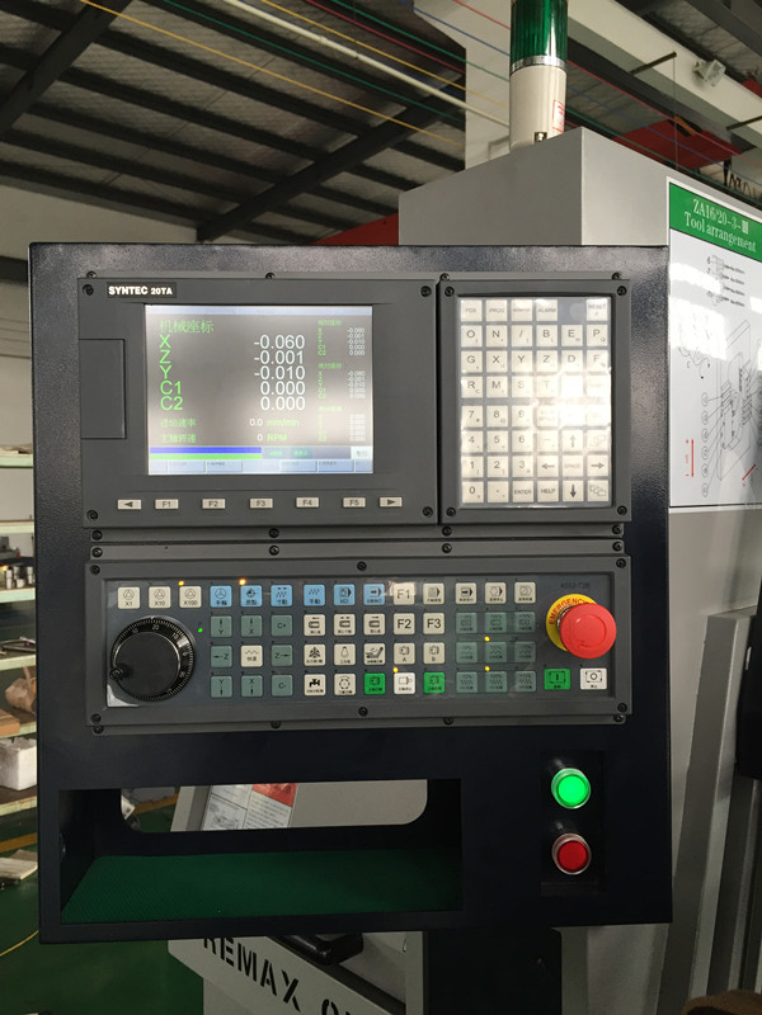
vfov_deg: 61.7
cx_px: 381
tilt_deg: -0.4
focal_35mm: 29
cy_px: 508
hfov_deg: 48.2
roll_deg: +0.4
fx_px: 851
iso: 32
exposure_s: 1/40
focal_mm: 4.15
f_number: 2.2
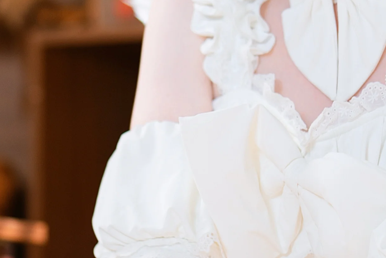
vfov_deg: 4.8
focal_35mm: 286
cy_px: 107
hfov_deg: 7.2
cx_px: 226
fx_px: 3066
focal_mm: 50
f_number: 1.2
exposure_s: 1/200
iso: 100
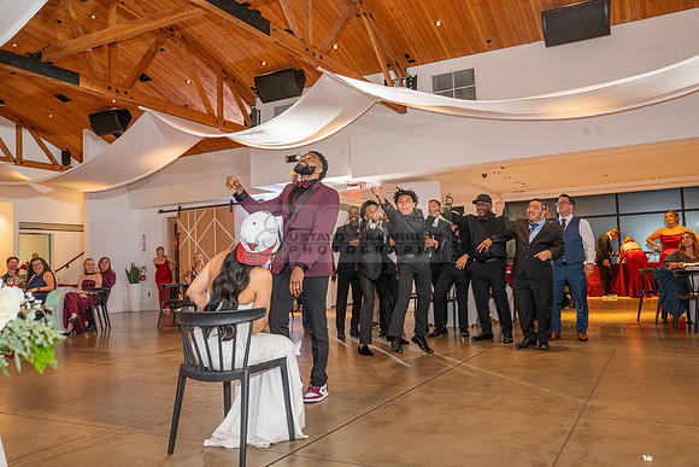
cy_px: 234
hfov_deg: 61.1
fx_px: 592
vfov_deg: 43.0
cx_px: 350
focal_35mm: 30
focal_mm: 30.5
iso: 2000
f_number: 3.5
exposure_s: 1/200
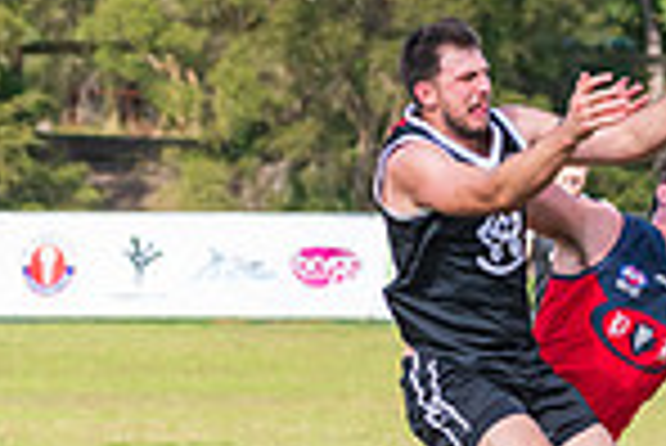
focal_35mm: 653
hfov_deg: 3.2
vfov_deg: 2.1
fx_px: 12092
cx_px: 728
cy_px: 477
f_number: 7.1
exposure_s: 1/1600
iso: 800
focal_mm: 150
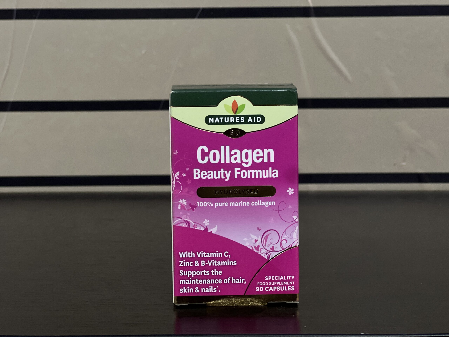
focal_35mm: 77
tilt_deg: -5.7
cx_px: 224
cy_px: 168
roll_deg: +0.4
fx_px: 999
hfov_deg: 25.3
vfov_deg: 19.1
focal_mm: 9
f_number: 2.8
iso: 400
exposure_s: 1/32
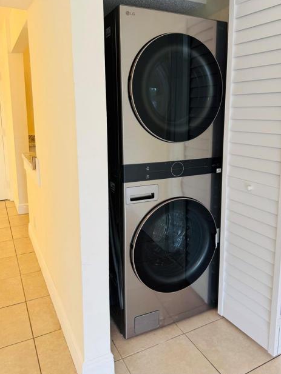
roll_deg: +0.1
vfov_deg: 63.2
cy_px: 164
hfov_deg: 49.6
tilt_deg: -10.1
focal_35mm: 28
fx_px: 303
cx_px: 163
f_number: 1.78
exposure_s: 1/60
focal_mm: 6.76
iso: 125
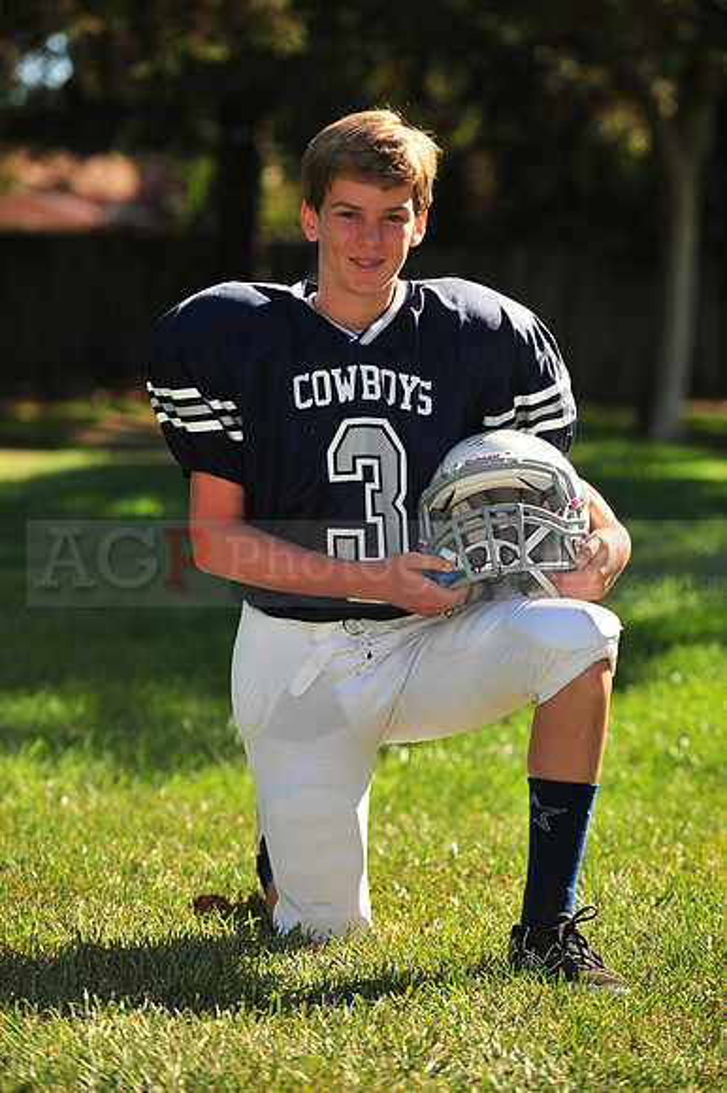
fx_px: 4246
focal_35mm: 140
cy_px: 546
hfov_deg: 9.8
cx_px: 364
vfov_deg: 14.7
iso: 200
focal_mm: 140
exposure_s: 1/1000
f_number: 4.5
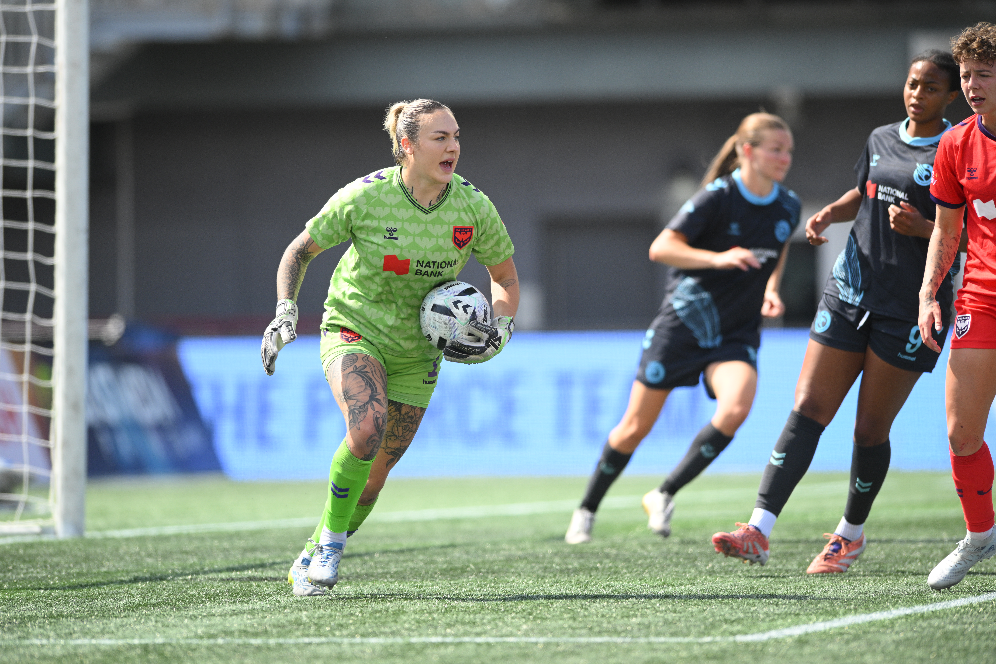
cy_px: 332
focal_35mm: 400
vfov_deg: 3.4
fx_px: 11066
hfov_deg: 5.2
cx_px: 498
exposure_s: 1/2000
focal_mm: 400
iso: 500
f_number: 3.5
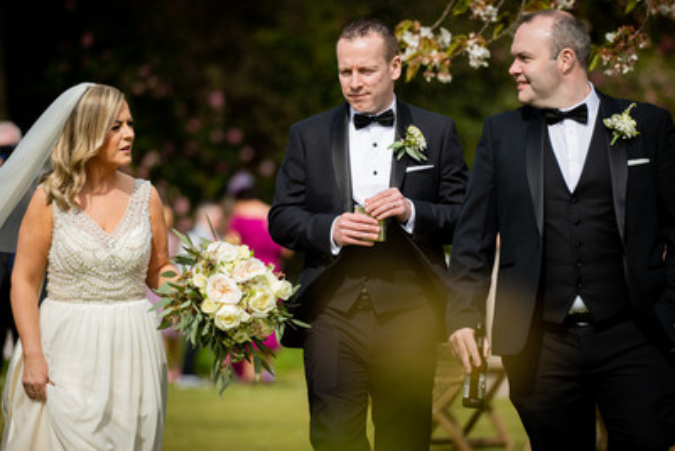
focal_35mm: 217
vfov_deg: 6.3
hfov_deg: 9.5
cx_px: 356
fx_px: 4079
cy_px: 238
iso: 100
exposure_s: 1/1250
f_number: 2.8
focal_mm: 200
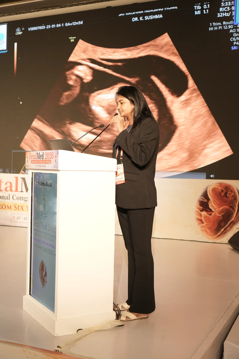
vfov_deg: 45.4
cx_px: 120
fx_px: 428
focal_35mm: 43
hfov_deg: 31.2
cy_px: 180
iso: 1250
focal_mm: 43
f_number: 4
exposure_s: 1/160
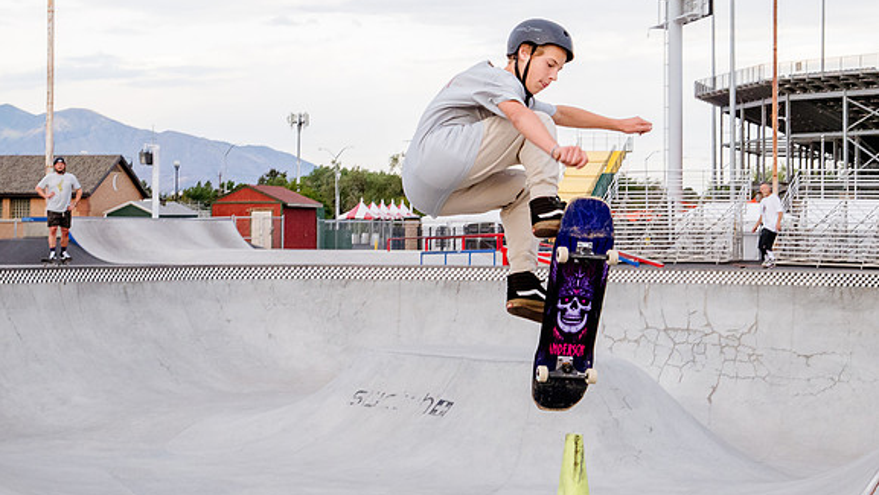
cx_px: 417
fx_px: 2425
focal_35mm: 104
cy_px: 119
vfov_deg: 11.6
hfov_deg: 20.5
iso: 2500
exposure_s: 1/400
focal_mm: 62
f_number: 9
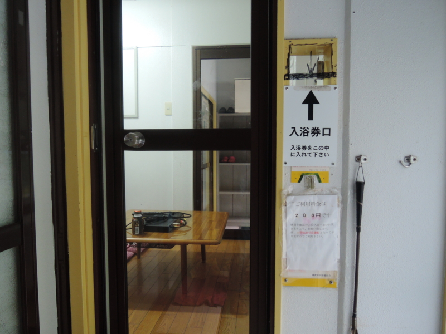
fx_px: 309
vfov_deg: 56.8
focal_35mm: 24
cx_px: 223
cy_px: 167
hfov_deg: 71.6
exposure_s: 1/30
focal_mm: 5.1
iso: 400
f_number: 2.8
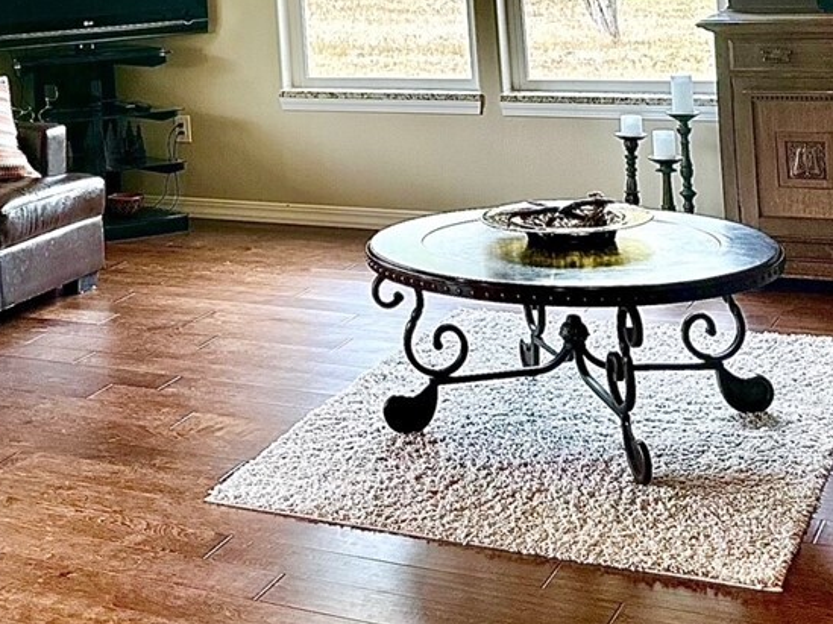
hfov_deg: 26.6
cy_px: -115
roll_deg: +2.9
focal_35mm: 70
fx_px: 1683
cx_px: 50
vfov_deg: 19.8
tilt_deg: -0.1
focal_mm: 6.86
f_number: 1.78
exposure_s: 1/120
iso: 160
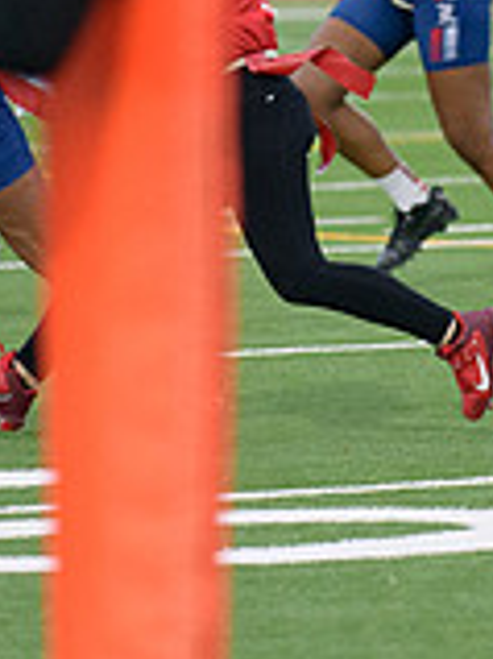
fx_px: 9660
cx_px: 385
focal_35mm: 508
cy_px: 218
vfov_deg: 3.9
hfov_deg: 2.9
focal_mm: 145
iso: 4000
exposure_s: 1/3200
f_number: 2.8
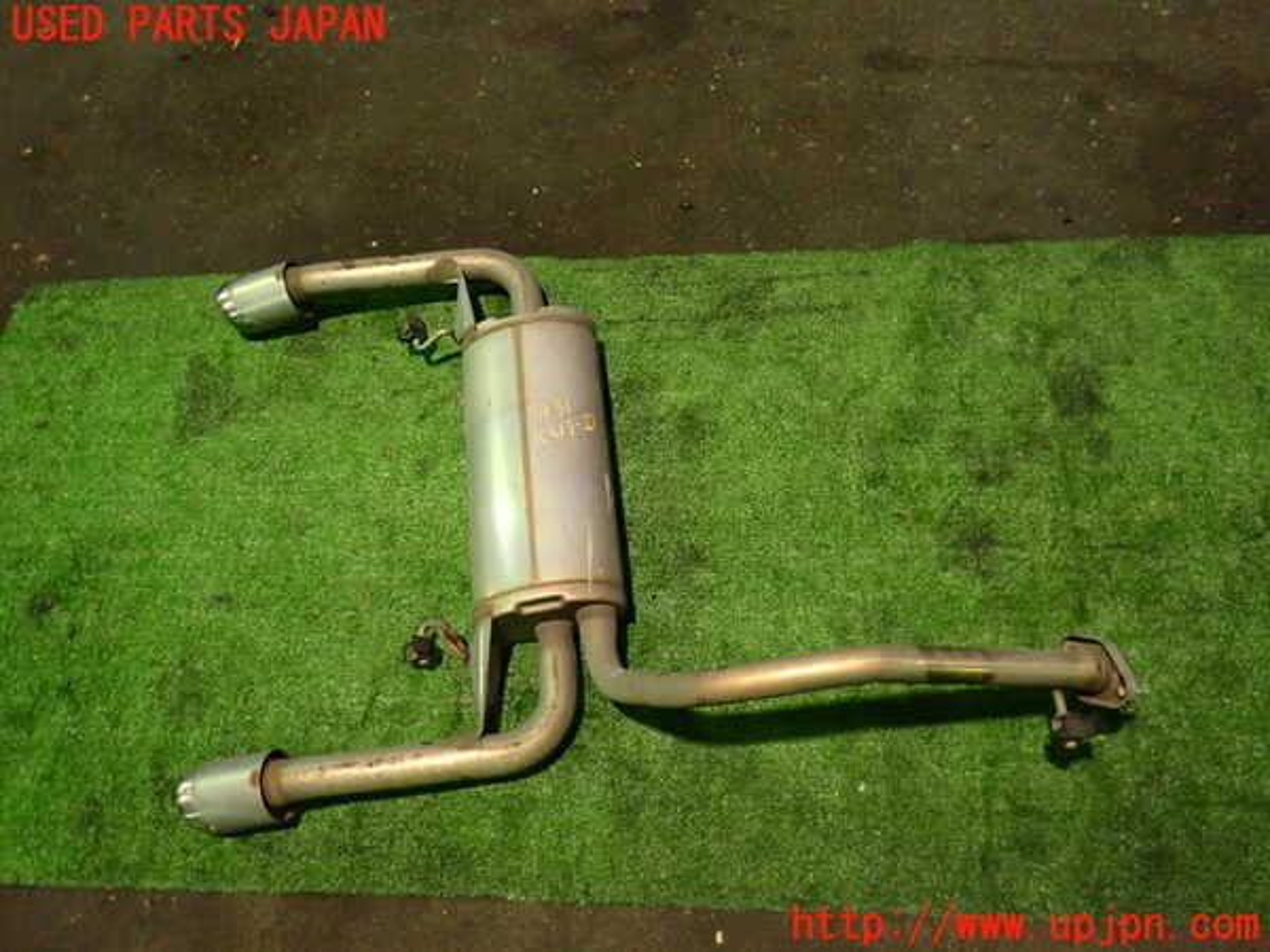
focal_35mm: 30
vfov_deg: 46.8
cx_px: 635
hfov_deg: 60.0
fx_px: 1101
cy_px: 476
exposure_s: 1/60
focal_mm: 5.4
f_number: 2.3
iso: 1000
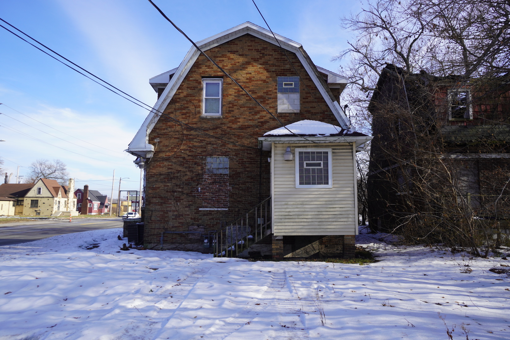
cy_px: 170
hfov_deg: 70.4
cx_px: 255
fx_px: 361
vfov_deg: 50.4
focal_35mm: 26
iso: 100
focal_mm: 17
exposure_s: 1/320
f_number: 5
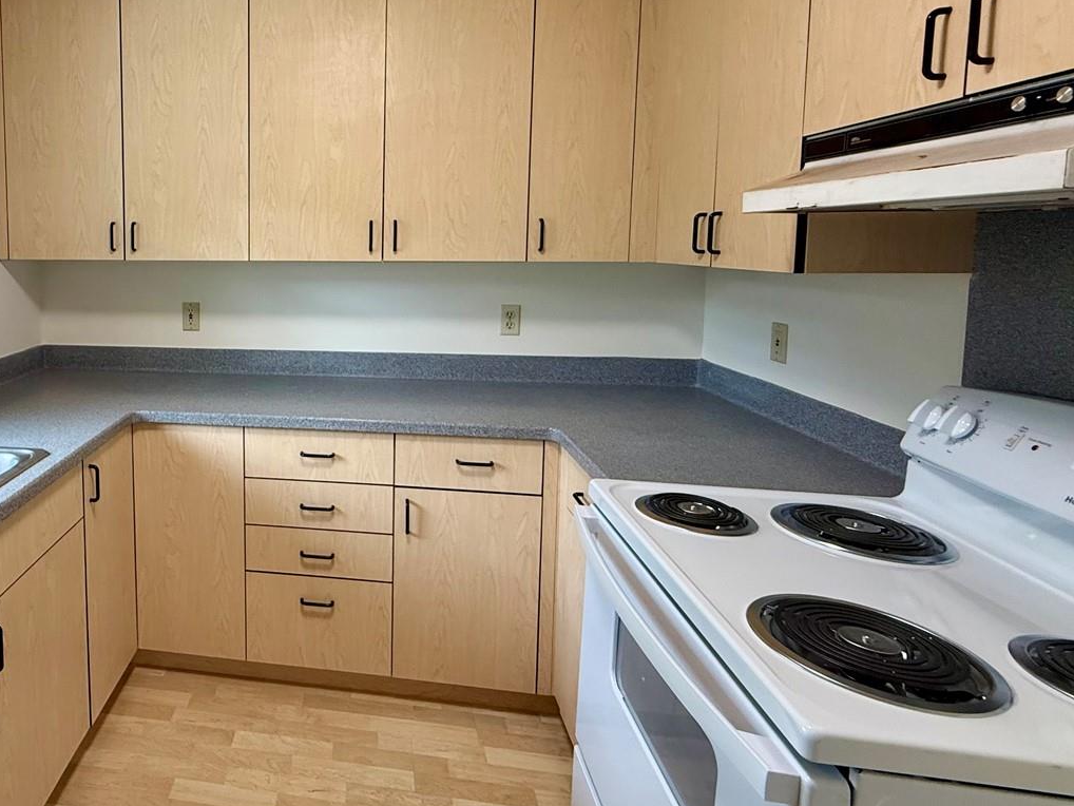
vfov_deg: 60.3
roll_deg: +0.9
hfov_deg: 70.4
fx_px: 683
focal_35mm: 22
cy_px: 301
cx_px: 248
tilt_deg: -4.7
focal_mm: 2.22
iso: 200
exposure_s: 1/120
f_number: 2.2
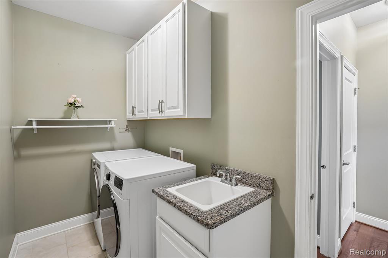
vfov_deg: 73.7
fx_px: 172
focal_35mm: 16
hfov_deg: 96.8
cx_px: 194
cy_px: 129
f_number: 8
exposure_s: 1/3.33
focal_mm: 16
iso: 400
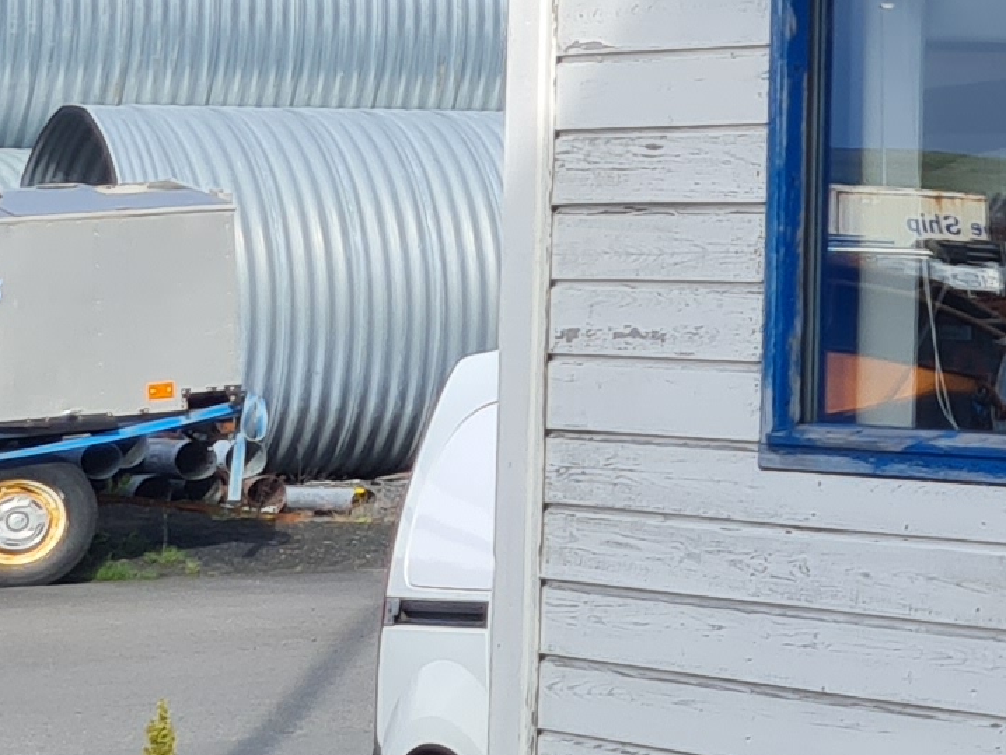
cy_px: -42
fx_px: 4244
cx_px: 2458
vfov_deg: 10.1
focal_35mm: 146
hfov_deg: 11.2
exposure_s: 1/1744
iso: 50
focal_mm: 5.4
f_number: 1.8
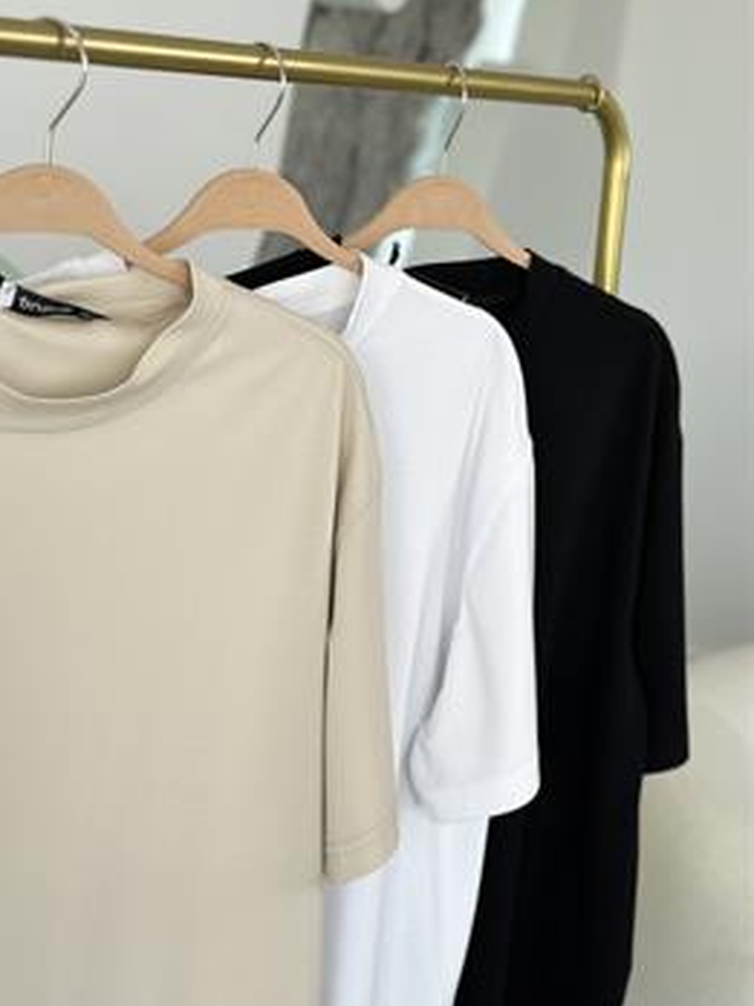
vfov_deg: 33.7
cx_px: 309
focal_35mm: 57
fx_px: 1655
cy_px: 429
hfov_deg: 25.6
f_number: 1.78
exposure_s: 1/431
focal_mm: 6.86
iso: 80
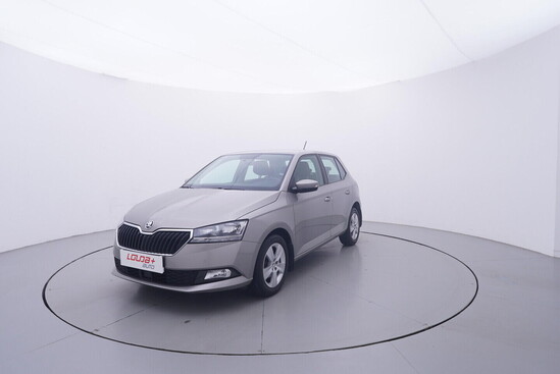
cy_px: 187
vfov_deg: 56.2
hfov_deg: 77.3
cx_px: 280
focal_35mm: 22
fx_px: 350
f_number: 5
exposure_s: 1/80
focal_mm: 15
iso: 200
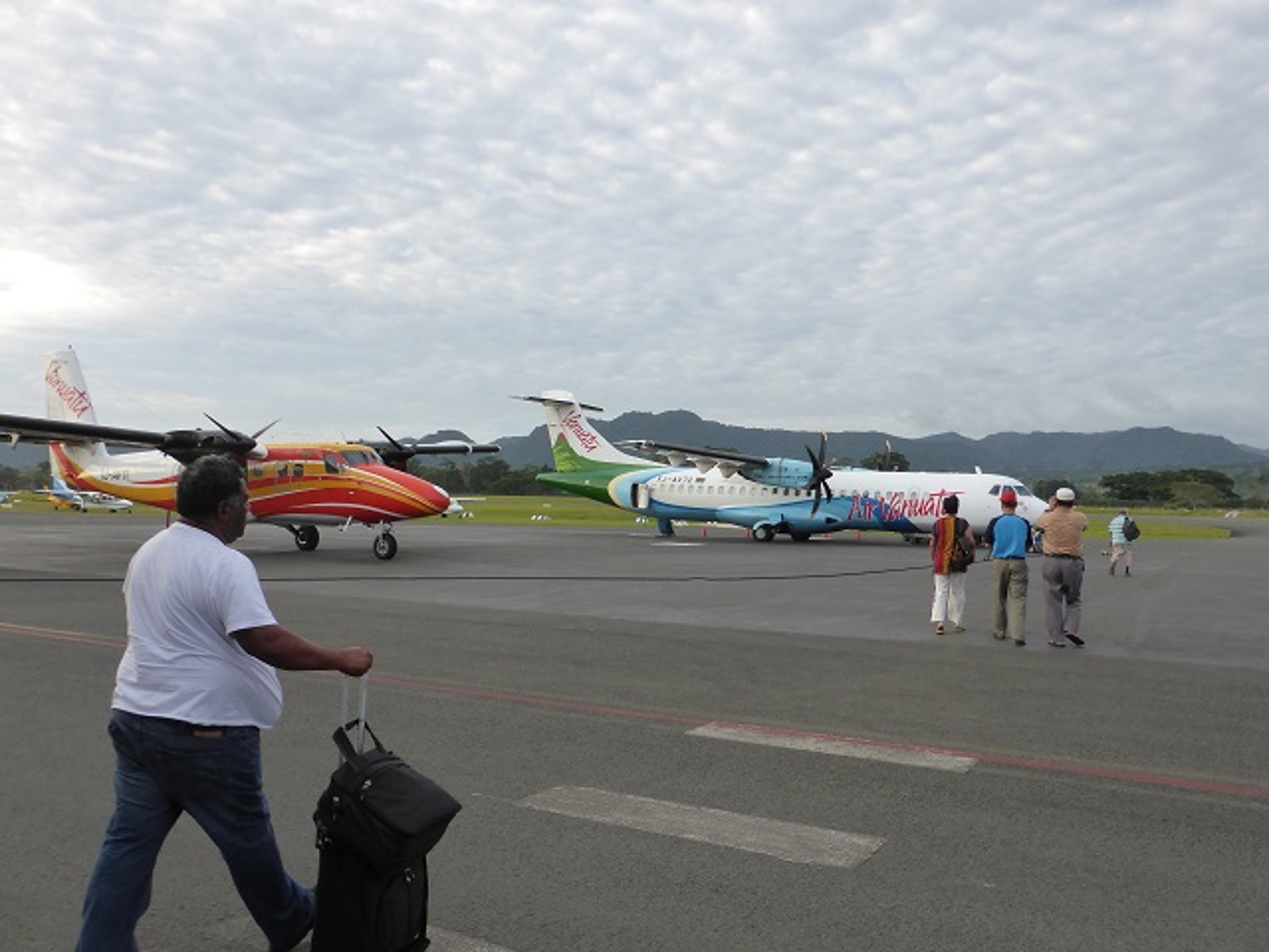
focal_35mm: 28
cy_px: 476
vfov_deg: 49.7
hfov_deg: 63.4
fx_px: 1026
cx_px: 634
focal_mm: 4.8
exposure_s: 1/400
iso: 160
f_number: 3.4
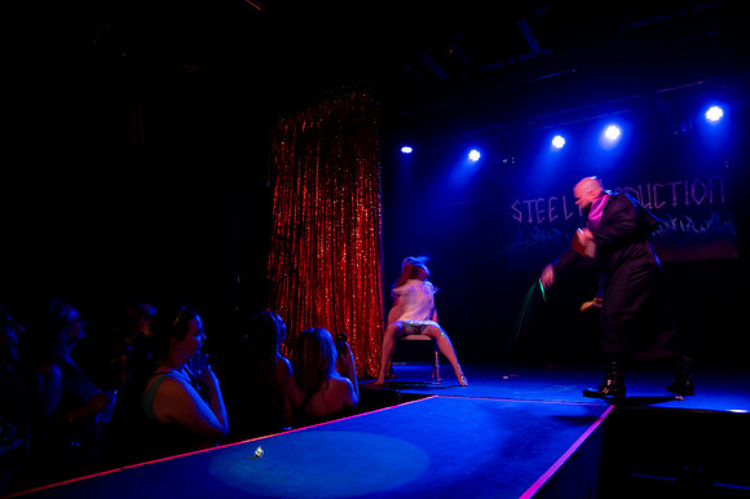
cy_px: 250
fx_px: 500
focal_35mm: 24
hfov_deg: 73.8
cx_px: 375
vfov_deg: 53.1
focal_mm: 24
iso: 4000
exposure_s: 1/15
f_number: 4
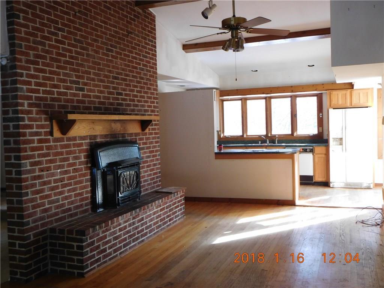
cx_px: 192
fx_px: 388
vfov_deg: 40.7
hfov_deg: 52.6
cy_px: 144
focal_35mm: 35
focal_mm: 6.2
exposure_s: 1/30
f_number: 3.8
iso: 280
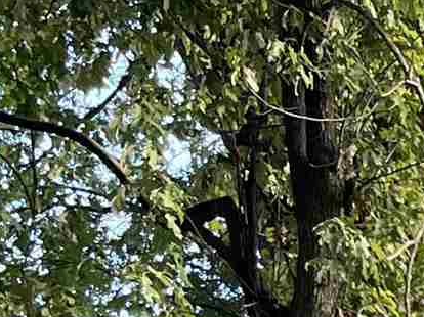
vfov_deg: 6.7
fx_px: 2363
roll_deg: +1.4
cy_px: 1062
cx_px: 1256
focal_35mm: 193
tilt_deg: +2.5
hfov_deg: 8.6
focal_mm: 5.1
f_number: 1.6
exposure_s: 1/147
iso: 64
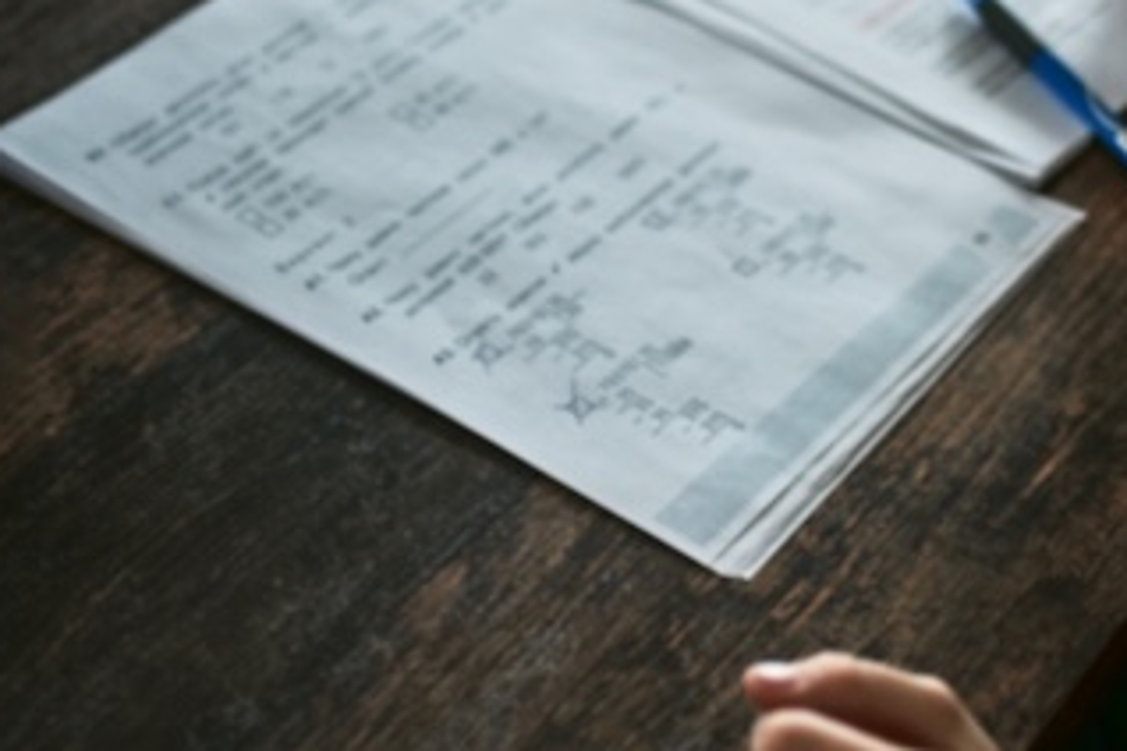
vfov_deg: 15.4
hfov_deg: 23.1
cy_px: 168
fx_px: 2755
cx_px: 688
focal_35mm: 88
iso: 100
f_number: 1.8
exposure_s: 1/200
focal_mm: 35
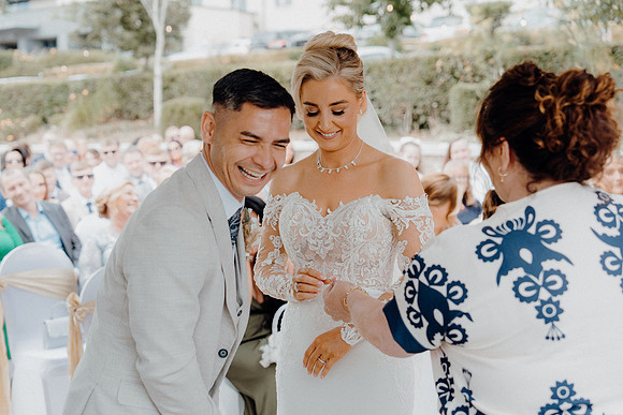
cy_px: 208
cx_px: 312
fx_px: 987
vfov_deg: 23.8
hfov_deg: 35.0
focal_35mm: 57
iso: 125
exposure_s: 1/200
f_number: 3.5
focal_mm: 57
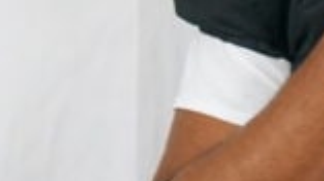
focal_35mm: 307
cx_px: 498
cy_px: 522
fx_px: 2635
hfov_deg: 6.9
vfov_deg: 3.8
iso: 2500
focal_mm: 30
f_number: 4
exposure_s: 1/160
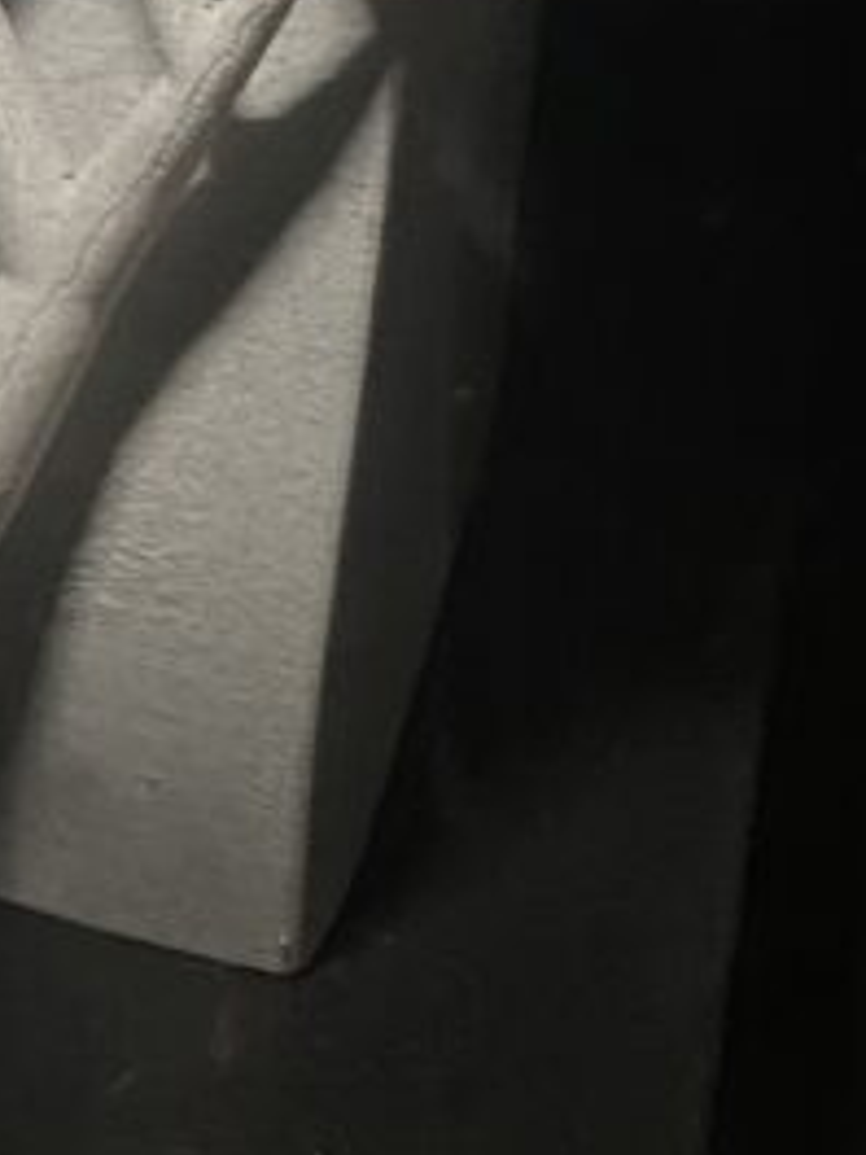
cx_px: -175
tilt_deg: -28.6
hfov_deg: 14.2
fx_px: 3369
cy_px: 424
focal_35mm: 101
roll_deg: -0.1
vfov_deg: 19.4
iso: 640
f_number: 1.8
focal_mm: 4.25
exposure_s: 1/25
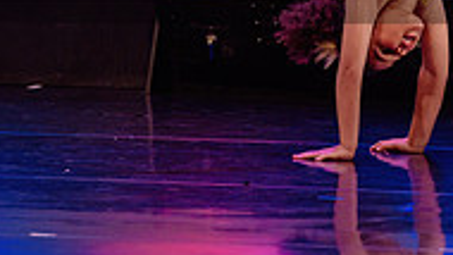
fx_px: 6440
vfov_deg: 2.3
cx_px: 58
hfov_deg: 4.0
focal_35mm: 536
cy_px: -199
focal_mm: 150
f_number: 2.8
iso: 1600
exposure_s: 1/320
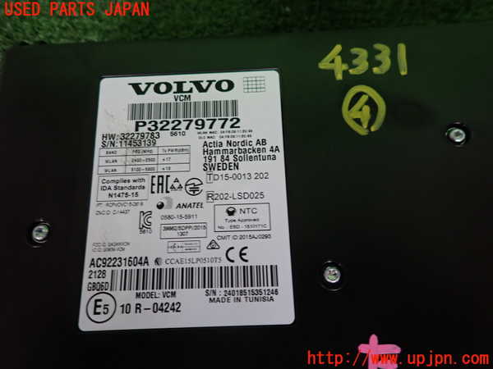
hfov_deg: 69.4
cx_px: 246
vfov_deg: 54.9
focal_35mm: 25
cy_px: 184
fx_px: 356
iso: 250
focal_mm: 4.5
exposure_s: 1/30
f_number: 2
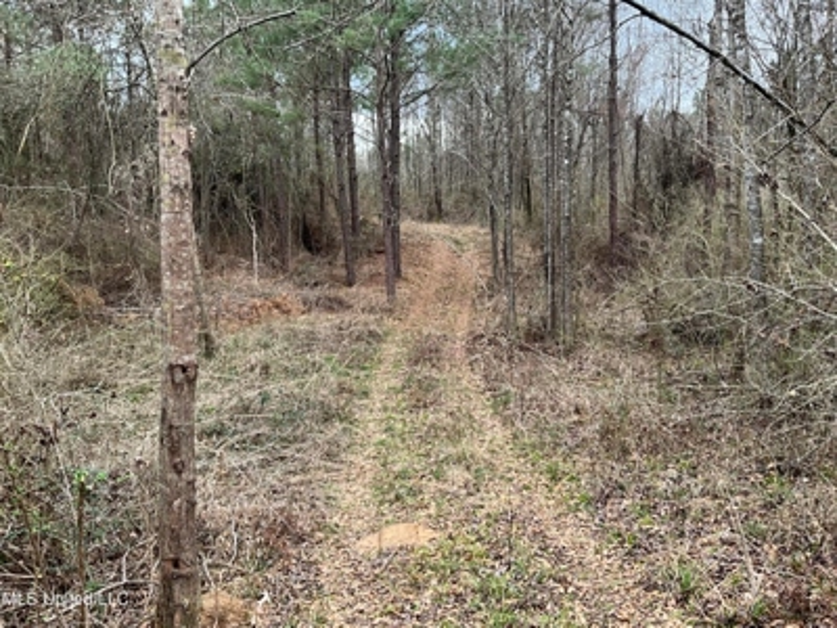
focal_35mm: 29
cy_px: 314
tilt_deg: -9.8
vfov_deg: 48.2
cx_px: 418
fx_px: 701
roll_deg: +2.0
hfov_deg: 61.7
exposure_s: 1/188
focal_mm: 3
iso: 20
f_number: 1.8
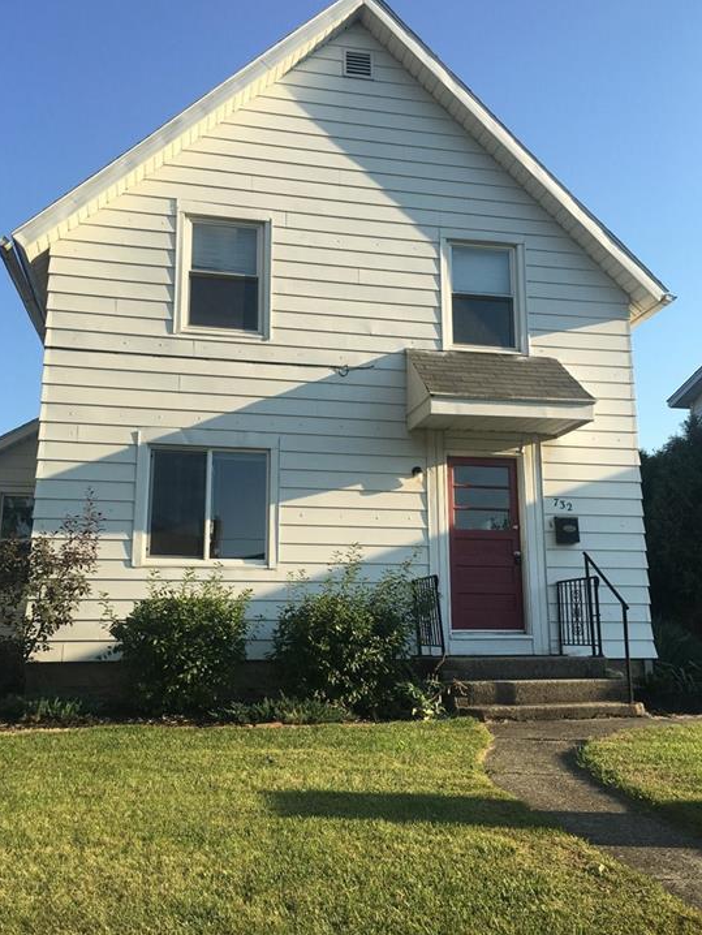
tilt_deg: +11.6
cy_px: 478
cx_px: 349
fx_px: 838
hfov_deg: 45.5
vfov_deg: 58.3
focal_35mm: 31
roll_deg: -0.7
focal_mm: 4.15
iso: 25
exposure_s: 1/793
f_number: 2.2
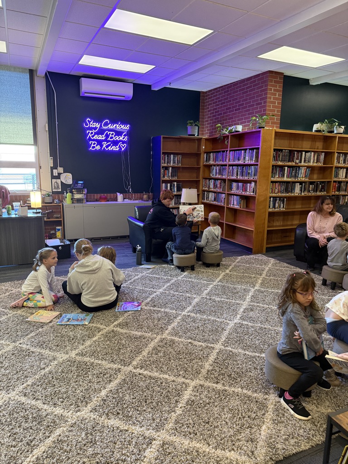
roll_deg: -1.3
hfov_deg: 56.8
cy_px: 232
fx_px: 322
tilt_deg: -8.6
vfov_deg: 71.6
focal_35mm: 24
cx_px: 174
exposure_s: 1/60
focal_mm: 6.76
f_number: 1.78
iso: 500
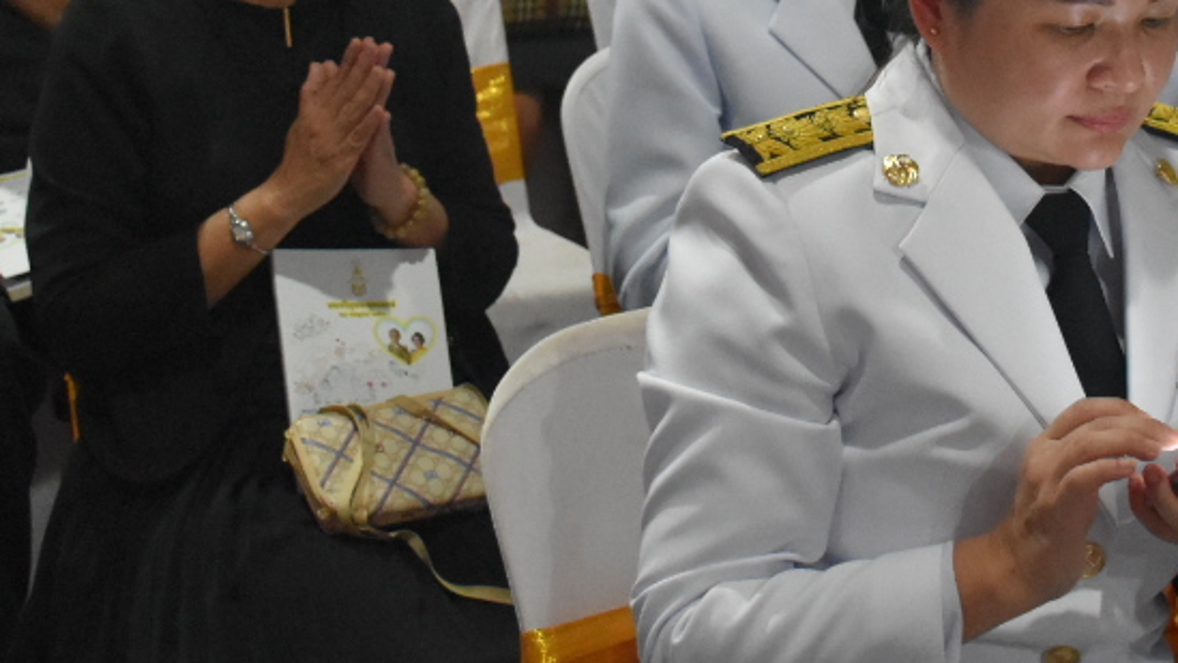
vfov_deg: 11.7
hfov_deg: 20.8
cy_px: -60
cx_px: 880
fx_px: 3187
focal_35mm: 102
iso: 3600
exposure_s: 1/60
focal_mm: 22
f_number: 3.5
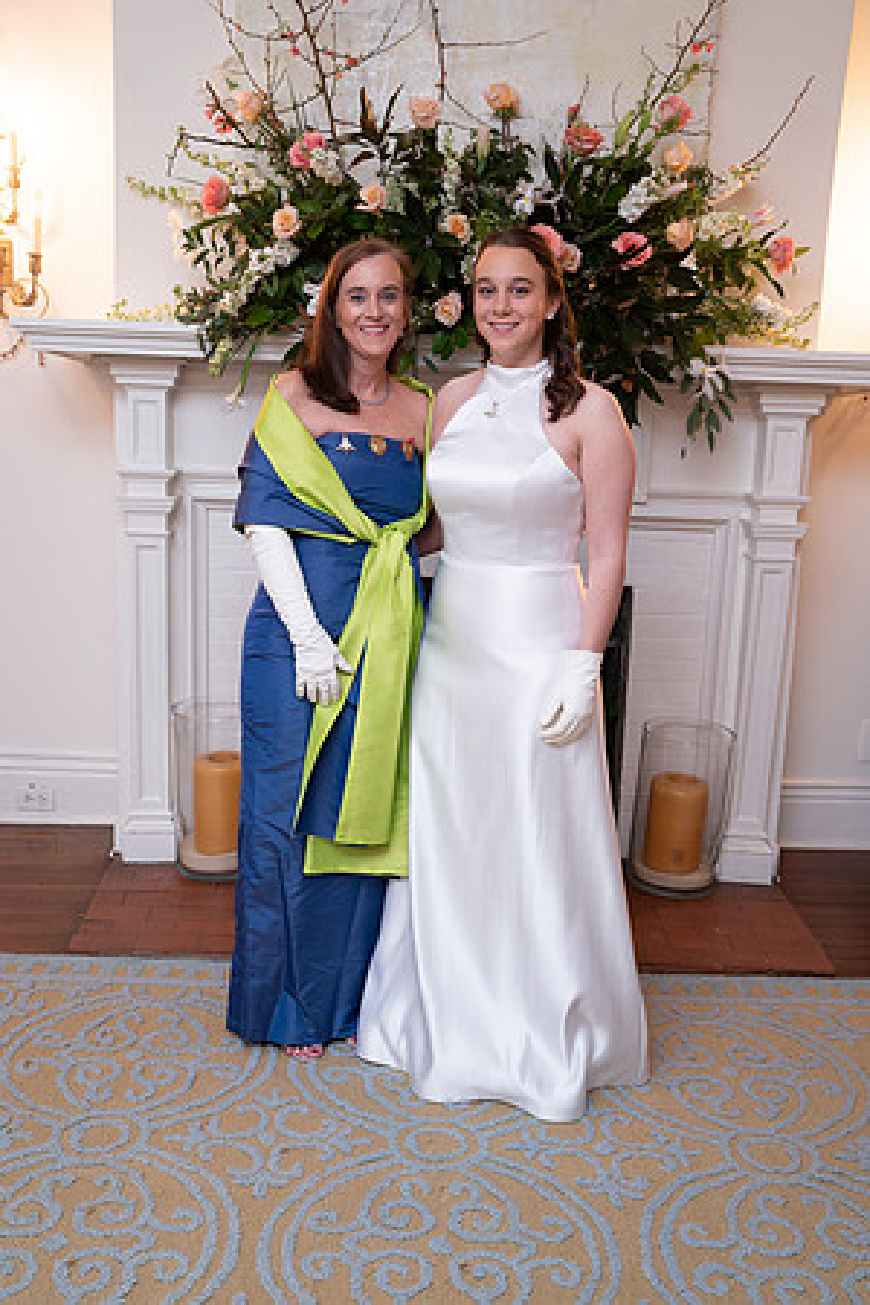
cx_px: 435
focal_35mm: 36
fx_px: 1305
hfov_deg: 36.9
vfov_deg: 53.1
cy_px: 652
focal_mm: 36
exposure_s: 1/80
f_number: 4.5
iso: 800
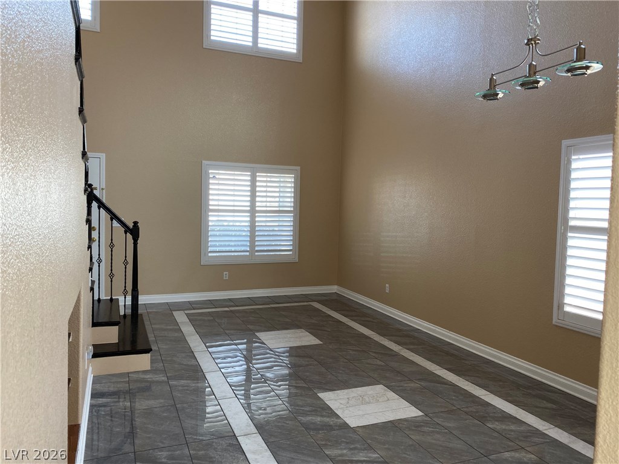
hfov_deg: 67.3
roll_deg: -1.5
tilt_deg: -3.4
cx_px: 310
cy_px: 232
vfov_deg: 53.1
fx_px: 465
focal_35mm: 26
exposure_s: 1/121
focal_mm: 4.25
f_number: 1.8
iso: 100
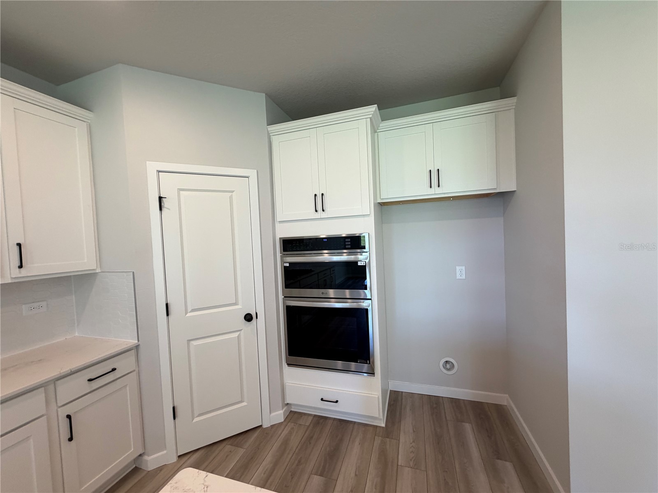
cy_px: 246
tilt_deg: -3.0
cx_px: 329
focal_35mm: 14
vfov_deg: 85.7
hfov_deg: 102.1
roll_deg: +2.1
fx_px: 266
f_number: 2.2
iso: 160
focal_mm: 2.22
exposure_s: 1/120
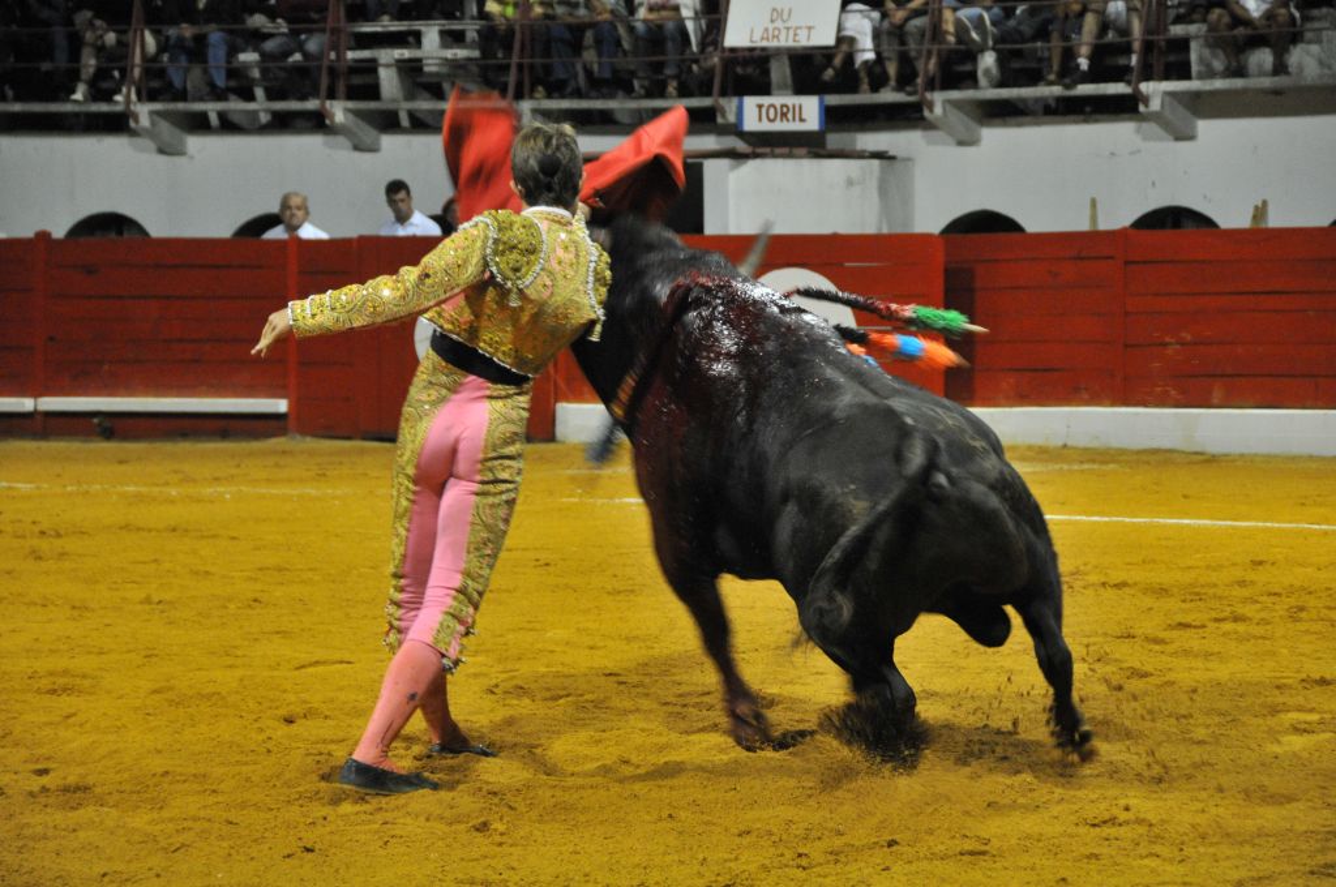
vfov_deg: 9.6
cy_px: 444
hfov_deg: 14.4
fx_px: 5282
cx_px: 668
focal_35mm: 142
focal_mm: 95
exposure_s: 1/90
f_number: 5.3
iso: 1600
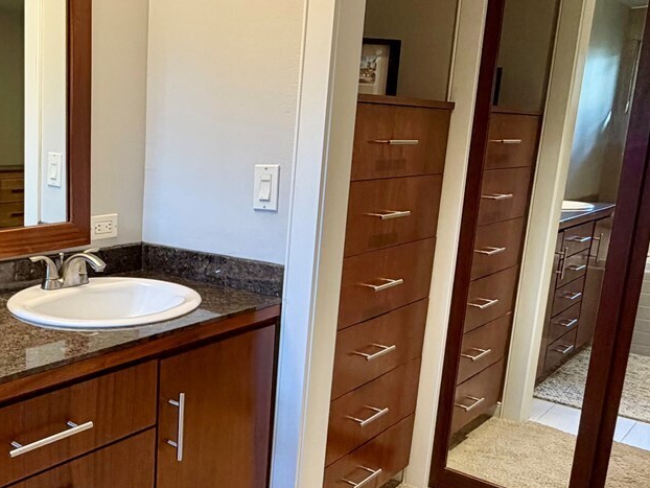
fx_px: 676
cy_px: 274
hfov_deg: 46.8
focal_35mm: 36
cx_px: 78
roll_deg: -0.3
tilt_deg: -11.5
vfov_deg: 39.6
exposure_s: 1/60
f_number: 2.2
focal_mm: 2.22
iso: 200
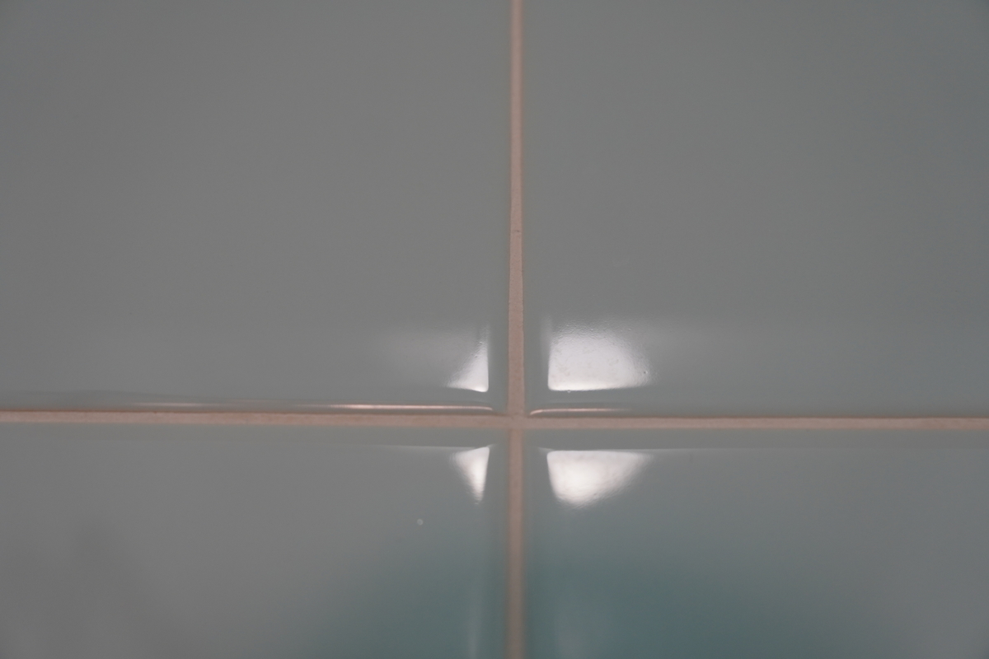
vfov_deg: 35.5
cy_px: 330
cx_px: 494
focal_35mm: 38
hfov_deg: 51.3
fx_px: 1030
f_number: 4
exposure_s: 1/60
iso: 320
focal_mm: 25
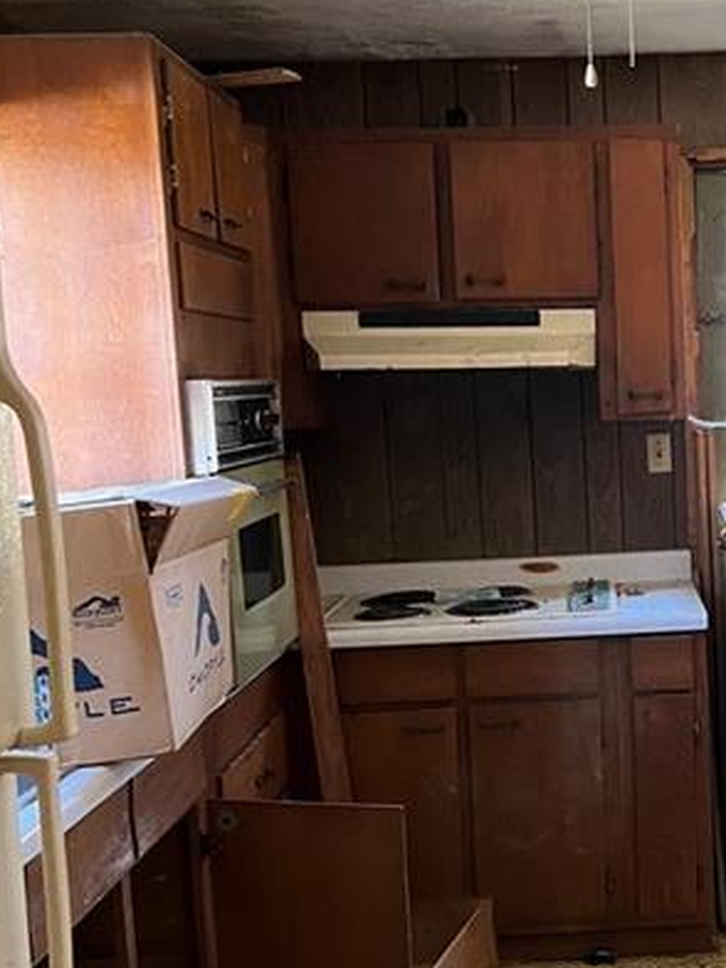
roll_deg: +2.1
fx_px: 1426
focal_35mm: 51
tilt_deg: -5.9
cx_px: 696
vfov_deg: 37.4
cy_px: 538
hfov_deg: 27.2
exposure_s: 1/60
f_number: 1.5
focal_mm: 5.7
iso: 500
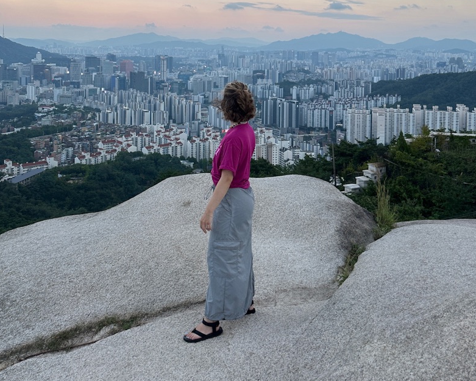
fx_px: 507
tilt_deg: -0.4
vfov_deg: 39.4
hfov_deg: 50.2
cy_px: 70
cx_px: 222
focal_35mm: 36
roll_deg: -2.6
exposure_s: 1/148
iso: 64
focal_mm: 6.86
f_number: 1.78
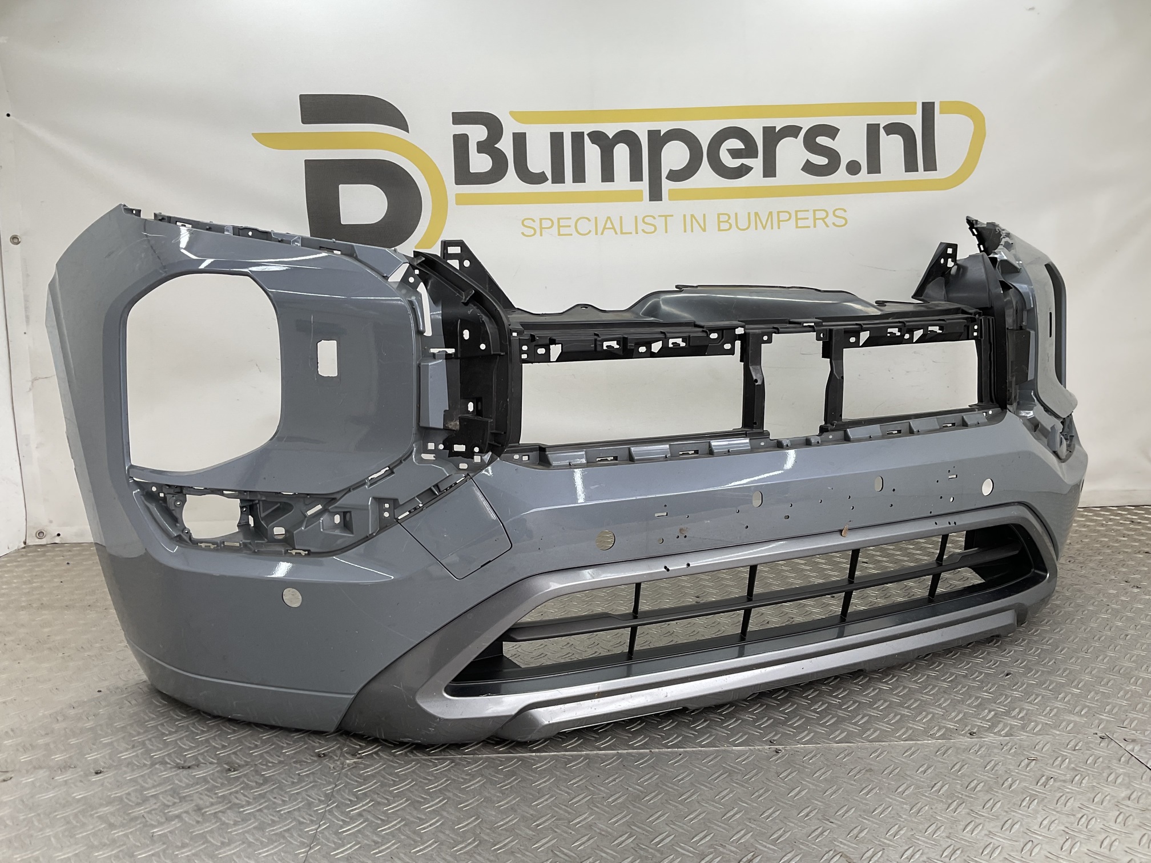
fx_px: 964
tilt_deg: -10.0
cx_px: 576
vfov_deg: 48.2
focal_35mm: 29
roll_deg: -0.1
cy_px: 432
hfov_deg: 61.7
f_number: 1.8
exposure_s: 1/114
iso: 16
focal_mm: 3
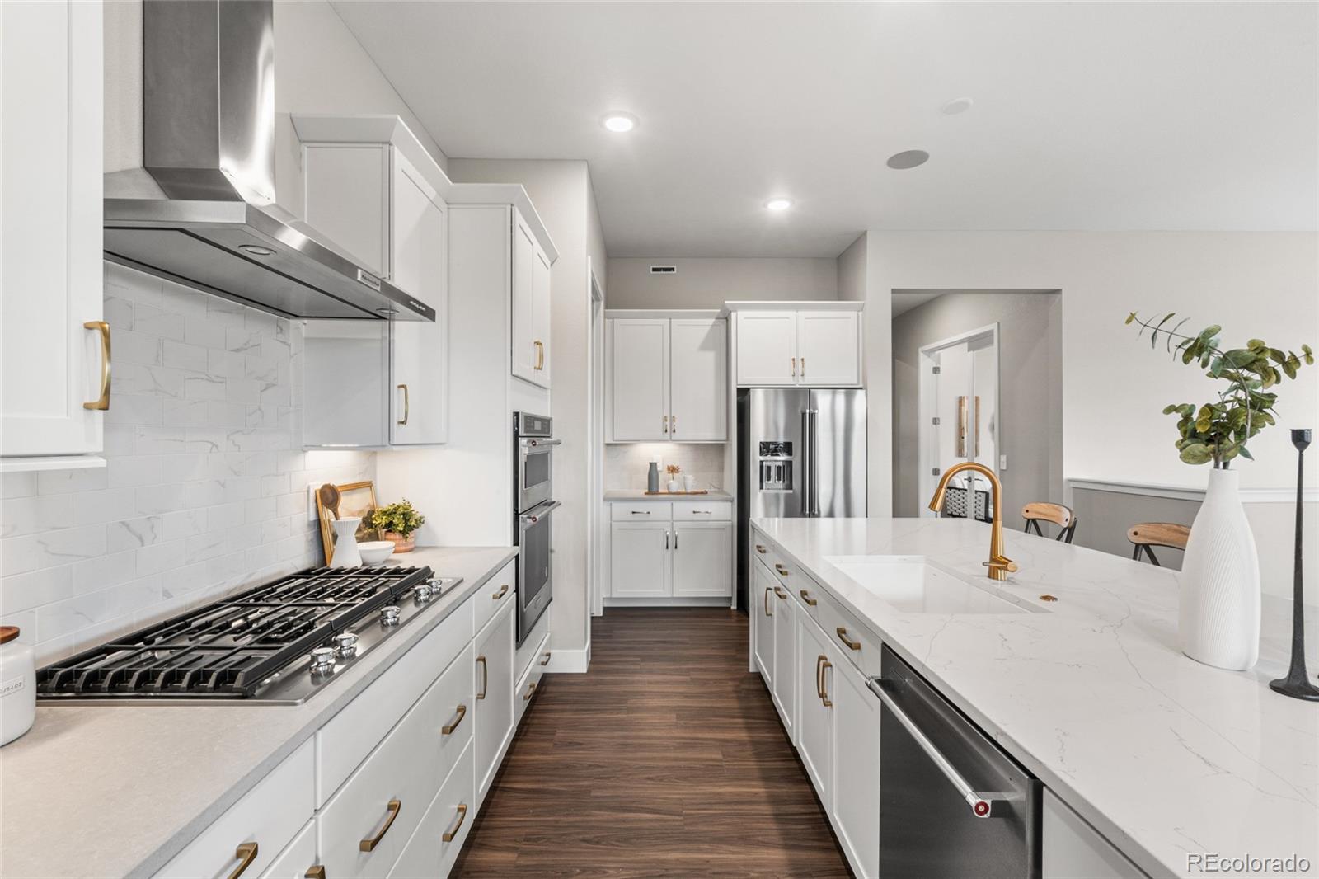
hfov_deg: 96.7
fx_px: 586
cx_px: 660
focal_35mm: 16
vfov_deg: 73.7
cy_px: 440
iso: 400
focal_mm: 16
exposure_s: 1
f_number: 22
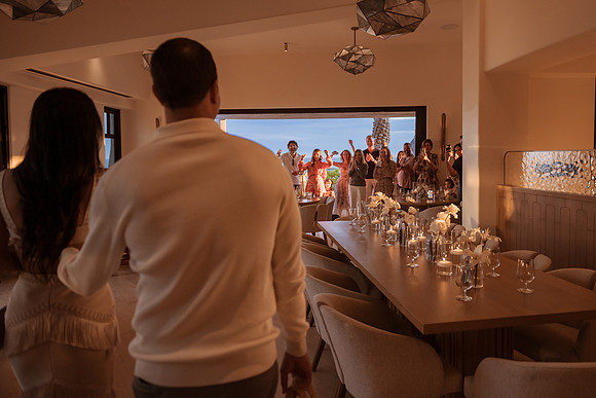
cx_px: 338
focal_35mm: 27
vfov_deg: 47.3
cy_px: 180
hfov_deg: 66.4
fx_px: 453
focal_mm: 24
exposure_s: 1/320
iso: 320
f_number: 2.8
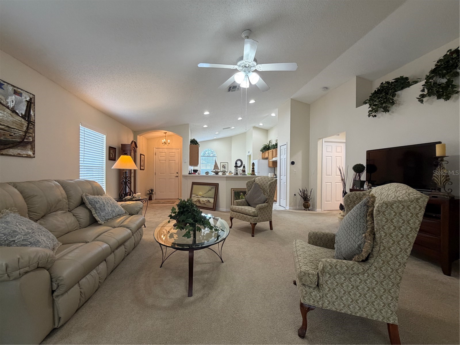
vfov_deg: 85.7
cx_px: 230
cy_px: 172
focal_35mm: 14
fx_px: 186
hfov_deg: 102.1
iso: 250
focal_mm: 2.22
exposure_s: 1/120
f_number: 2.2
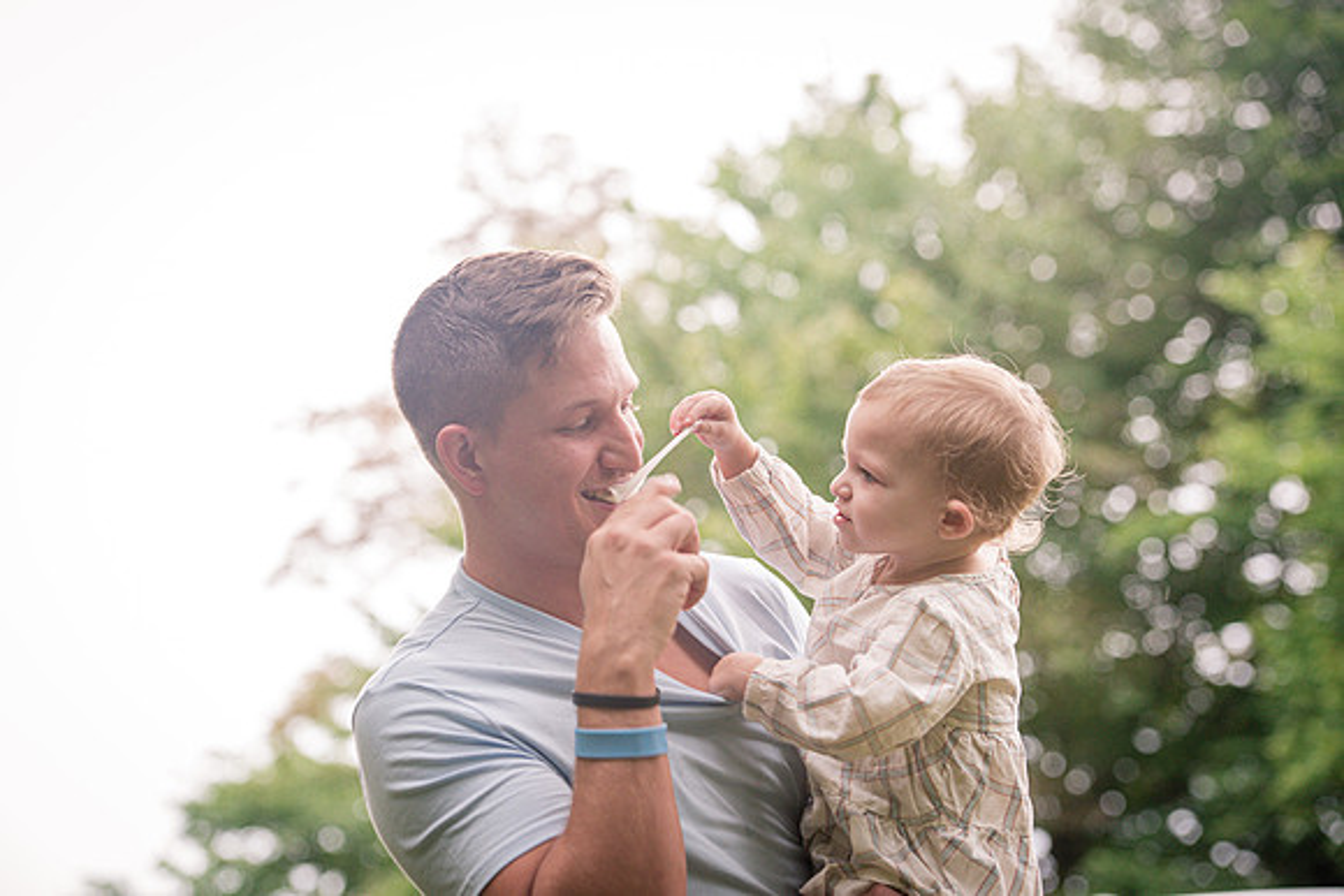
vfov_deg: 13.0
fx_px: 3921
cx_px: 672
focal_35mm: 105
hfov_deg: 19.5
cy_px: 448
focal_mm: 105
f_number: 4.5
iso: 1000
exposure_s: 1/250
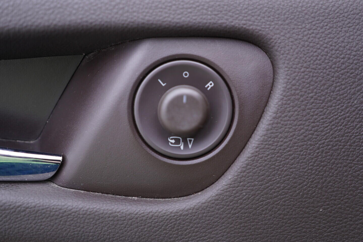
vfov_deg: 36.9
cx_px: 182
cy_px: 121
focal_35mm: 36
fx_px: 363
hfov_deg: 53.1
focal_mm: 24
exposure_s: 1/40
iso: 200
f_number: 2.8
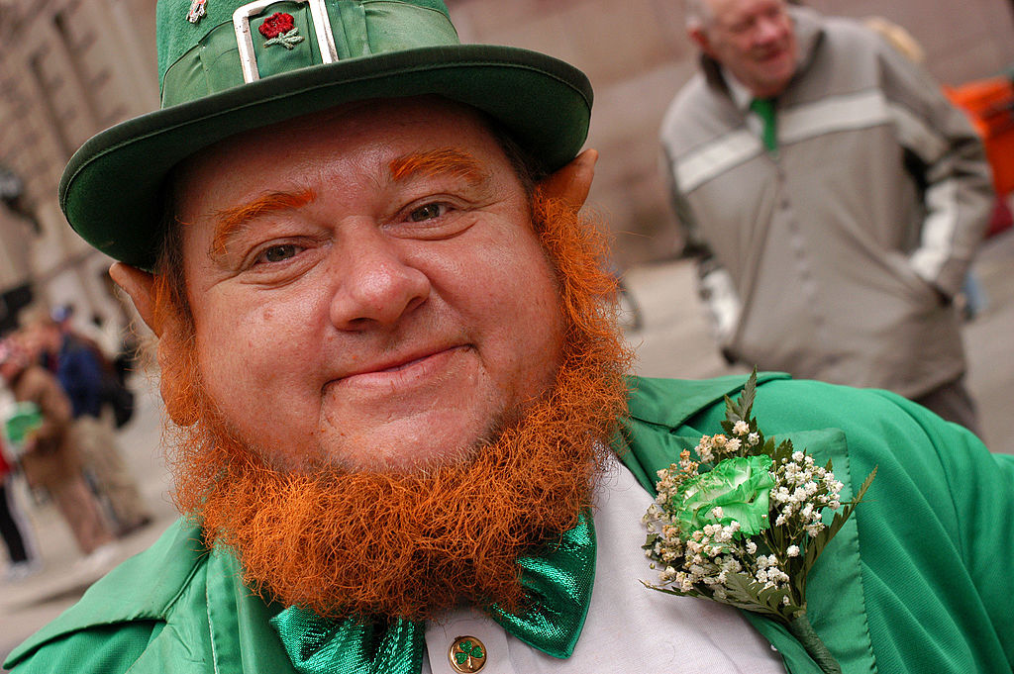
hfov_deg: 37.9
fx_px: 1478
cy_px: 337
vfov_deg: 25.7
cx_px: 507
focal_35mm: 52
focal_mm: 35
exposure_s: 1/250
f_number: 5.6
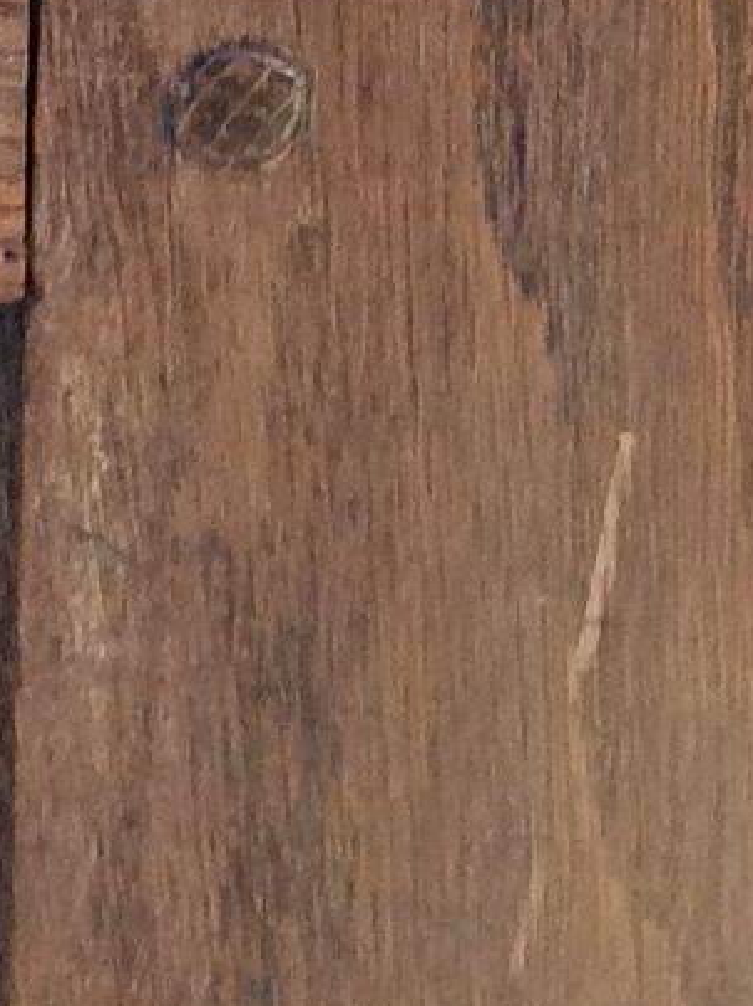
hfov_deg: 9.3
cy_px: -1088
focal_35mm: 158
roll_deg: -2.6
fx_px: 4590
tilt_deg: -35.7
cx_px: 0
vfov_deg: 11.2
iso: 64
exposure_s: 1/100
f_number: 2.4
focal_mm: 3.3
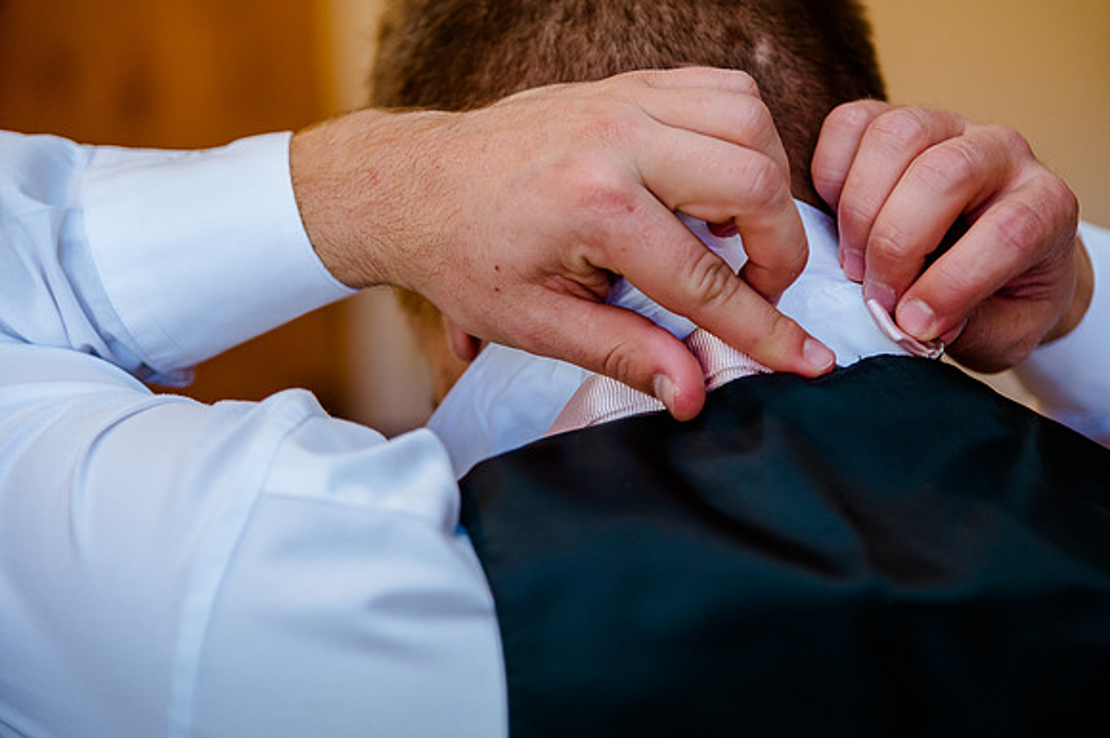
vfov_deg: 11.4
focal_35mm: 120
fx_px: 3698
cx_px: 555
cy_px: 369
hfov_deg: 17.1
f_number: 4
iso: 1600
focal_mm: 120
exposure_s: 1/160
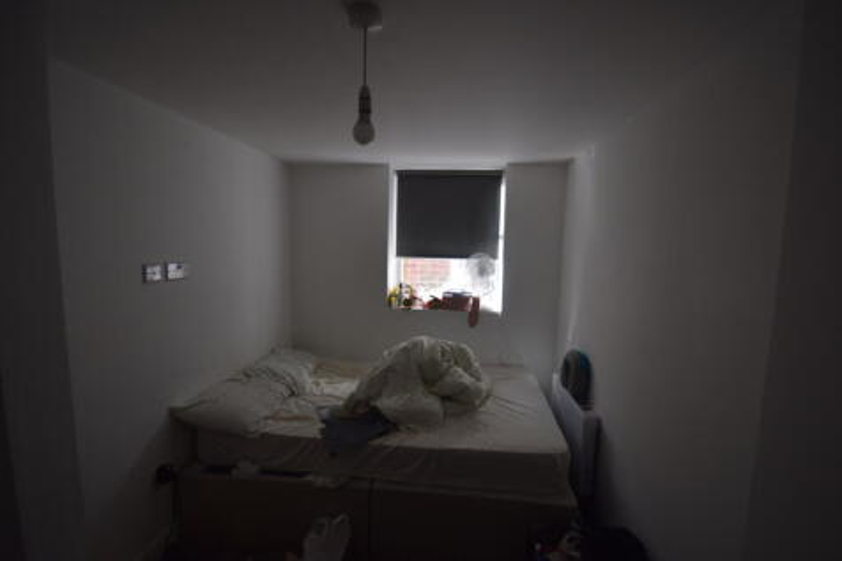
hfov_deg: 100.4
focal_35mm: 15
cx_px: 421
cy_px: 280
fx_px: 351
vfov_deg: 77.3
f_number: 5.6
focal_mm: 10
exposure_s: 1/125
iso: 400
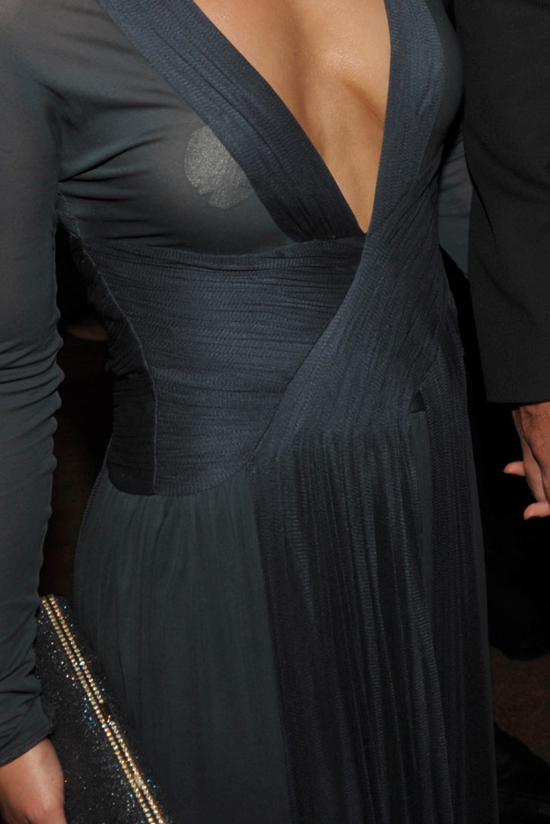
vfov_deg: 27.1
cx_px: 556
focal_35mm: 66
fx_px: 1512
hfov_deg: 20.0
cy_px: -156
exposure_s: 1/50
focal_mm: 24
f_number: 5.6
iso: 400
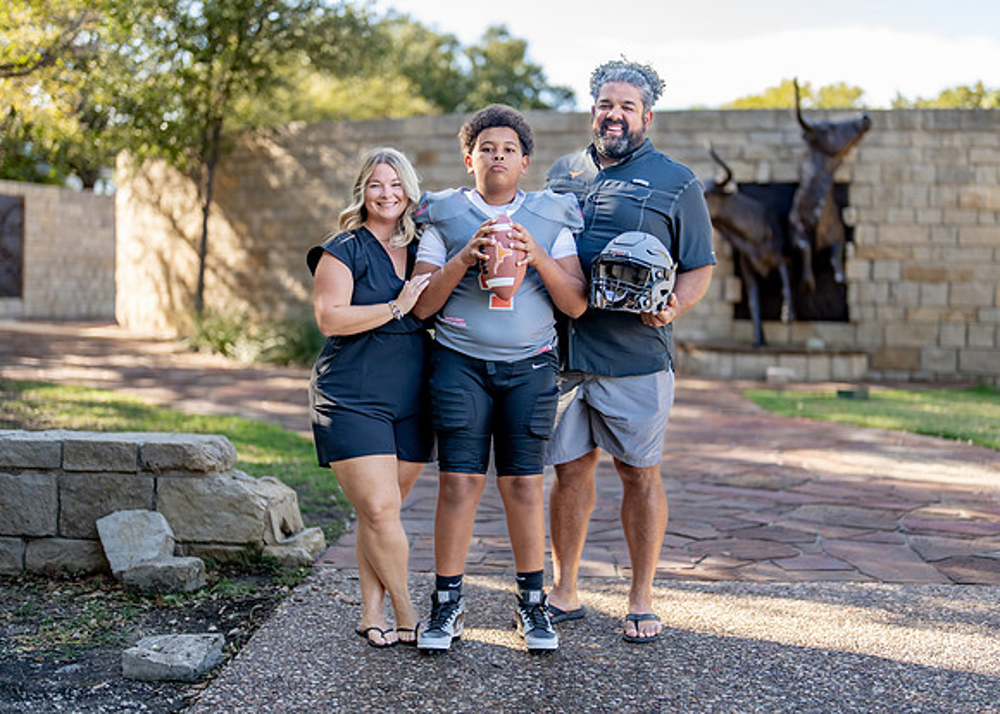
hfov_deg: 35.4
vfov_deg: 25.6
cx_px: 542
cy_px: 369
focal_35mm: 55
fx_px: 1568
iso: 100
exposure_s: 1/1000
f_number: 1.2
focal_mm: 50
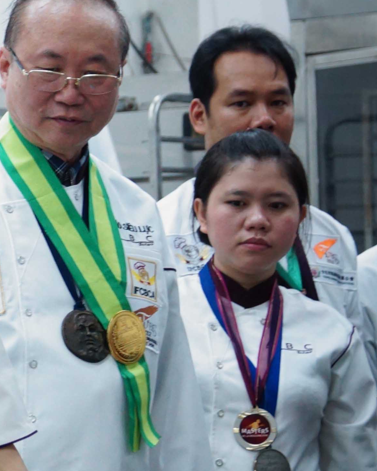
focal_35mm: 174
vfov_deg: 11.1
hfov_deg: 8.5
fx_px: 2427
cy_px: 219
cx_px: -301
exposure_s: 1/125
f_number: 2.8
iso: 400
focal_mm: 30
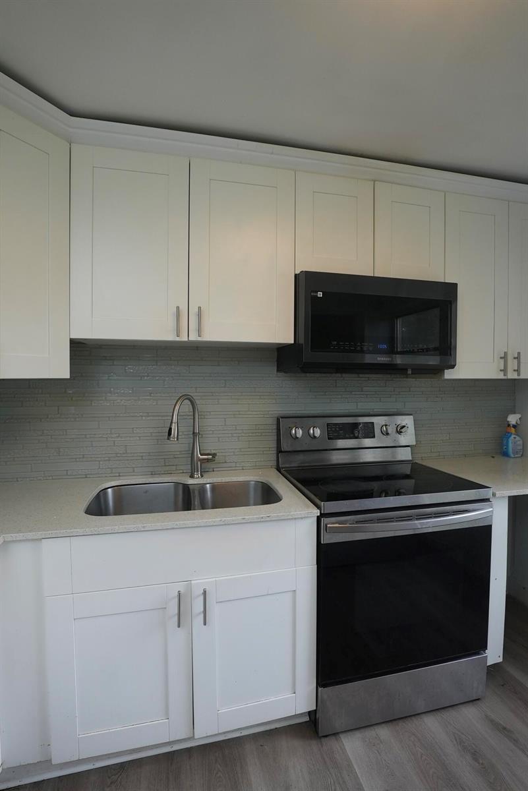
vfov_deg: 96.7
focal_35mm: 16
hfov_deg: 73.8
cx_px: 264
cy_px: 396
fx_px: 352
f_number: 5
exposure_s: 1/100
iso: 640
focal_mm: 11
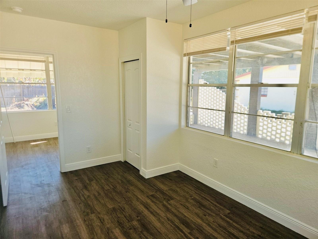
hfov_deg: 73.9
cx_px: 159
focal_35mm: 23
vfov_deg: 58.9
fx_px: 211
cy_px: 120
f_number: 1.8
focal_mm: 5.4
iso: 57
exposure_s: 1/120
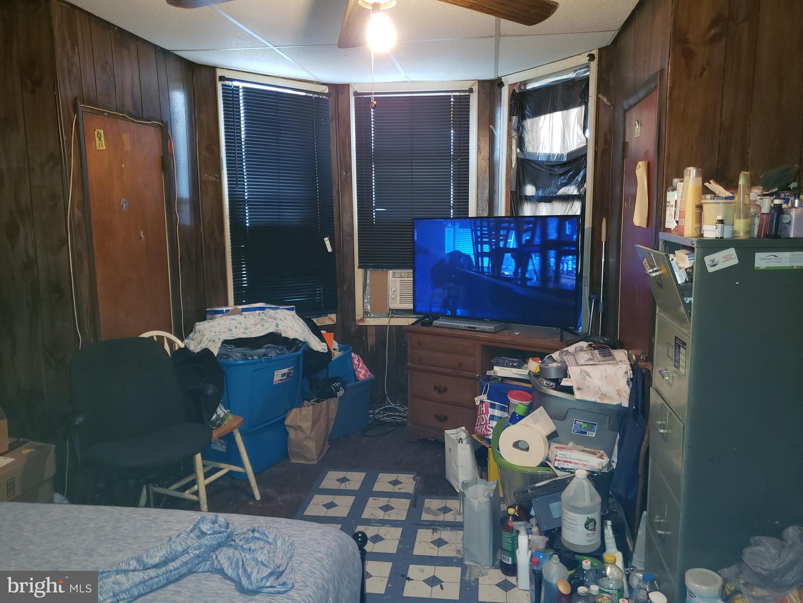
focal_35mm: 26
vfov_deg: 53.1
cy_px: 302
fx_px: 603
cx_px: 402
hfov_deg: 67.3
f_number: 1.5
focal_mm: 4.3
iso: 125
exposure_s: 1/15
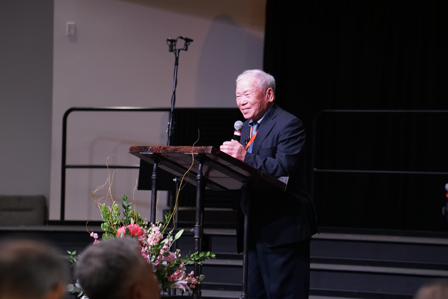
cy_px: 150
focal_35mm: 200
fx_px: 2490
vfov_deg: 6.9
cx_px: 224
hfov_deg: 10.3
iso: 3200
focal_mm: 200
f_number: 6.3
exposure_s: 1/80
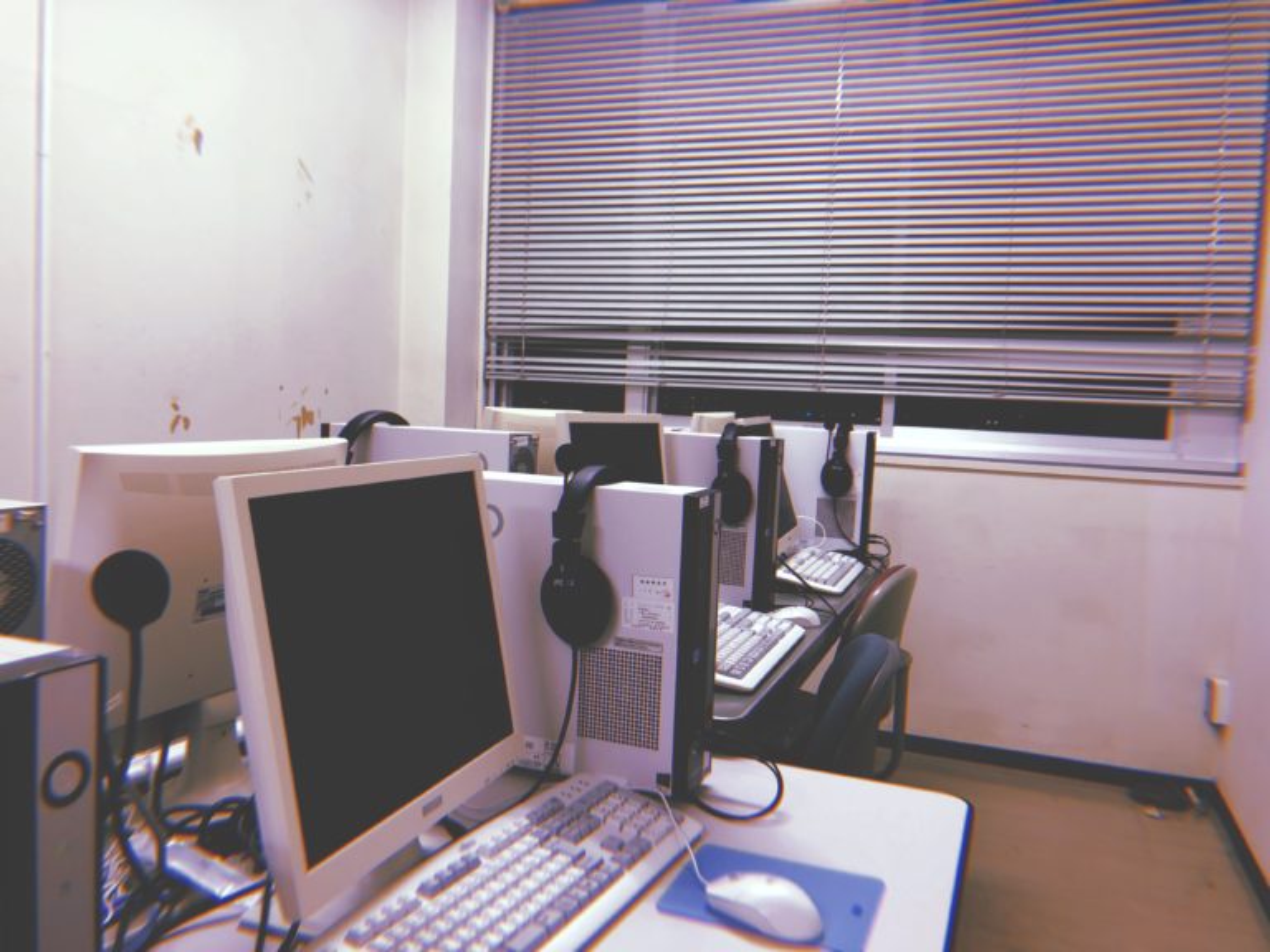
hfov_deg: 63.4
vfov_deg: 49.7
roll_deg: -2.1
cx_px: 635
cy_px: 476
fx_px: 1027
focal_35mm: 28
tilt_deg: -3.6
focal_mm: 3.99
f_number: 1.8
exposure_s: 1/20
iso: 40
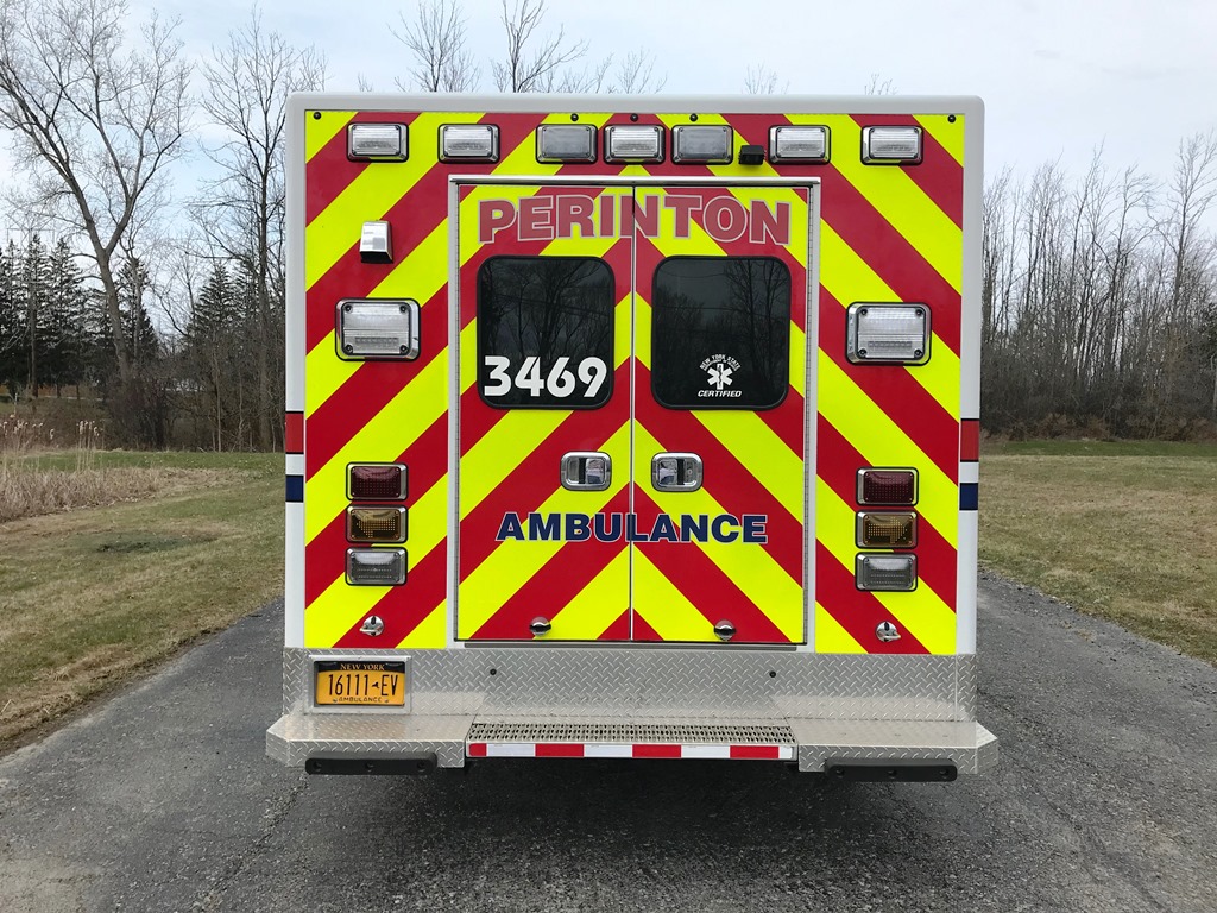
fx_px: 984
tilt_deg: -2.3
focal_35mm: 28
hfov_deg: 63.4
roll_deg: -2.1
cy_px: 456
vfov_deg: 49.7
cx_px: 608
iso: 20
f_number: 1.8
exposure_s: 1/2179
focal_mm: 3.99
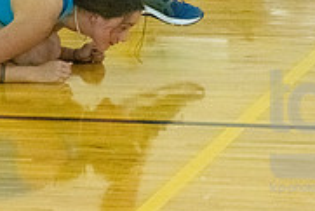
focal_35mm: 304
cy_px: -112
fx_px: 2662
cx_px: 77
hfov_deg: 6.8
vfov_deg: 4.5
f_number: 4.5
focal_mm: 95
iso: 6400
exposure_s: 1/640
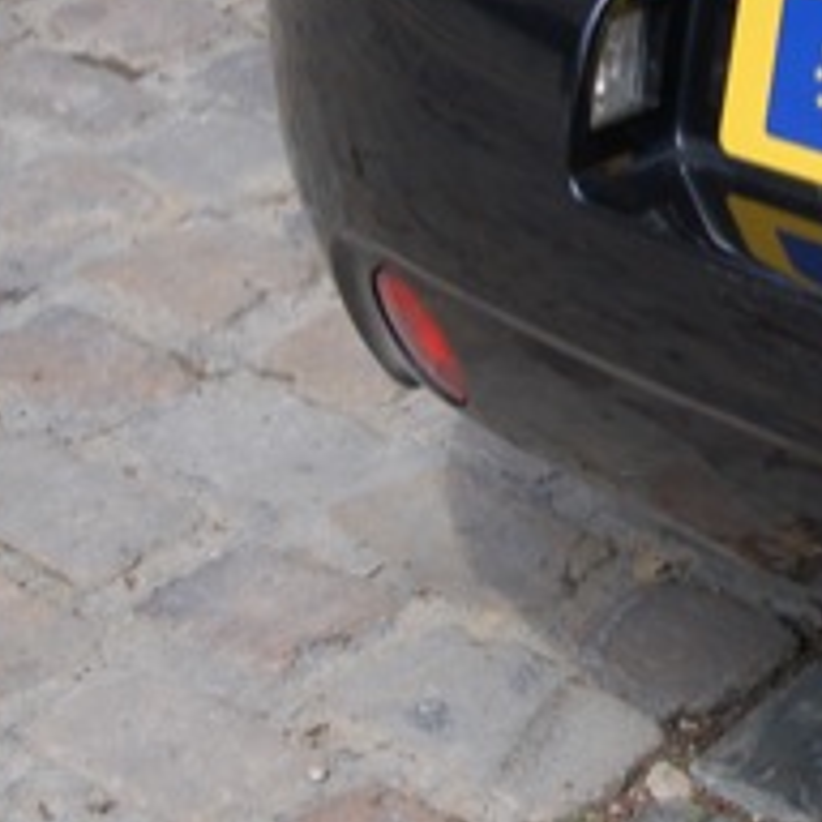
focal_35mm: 161
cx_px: 1032
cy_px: 161
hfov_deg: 10.6
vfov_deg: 10.8
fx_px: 4325
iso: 200
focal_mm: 38
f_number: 8
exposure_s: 1/250
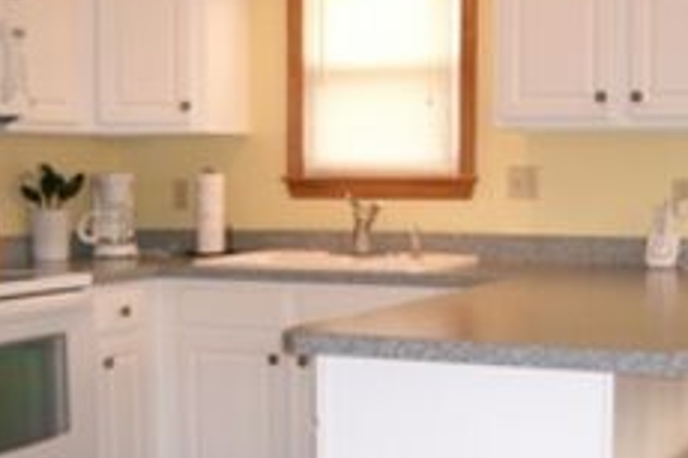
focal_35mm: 65
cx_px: 401
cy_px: 323
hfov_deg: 30.9
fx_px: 1241
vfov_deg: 20.8
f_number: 2.8
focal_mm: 8
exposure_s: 1/60
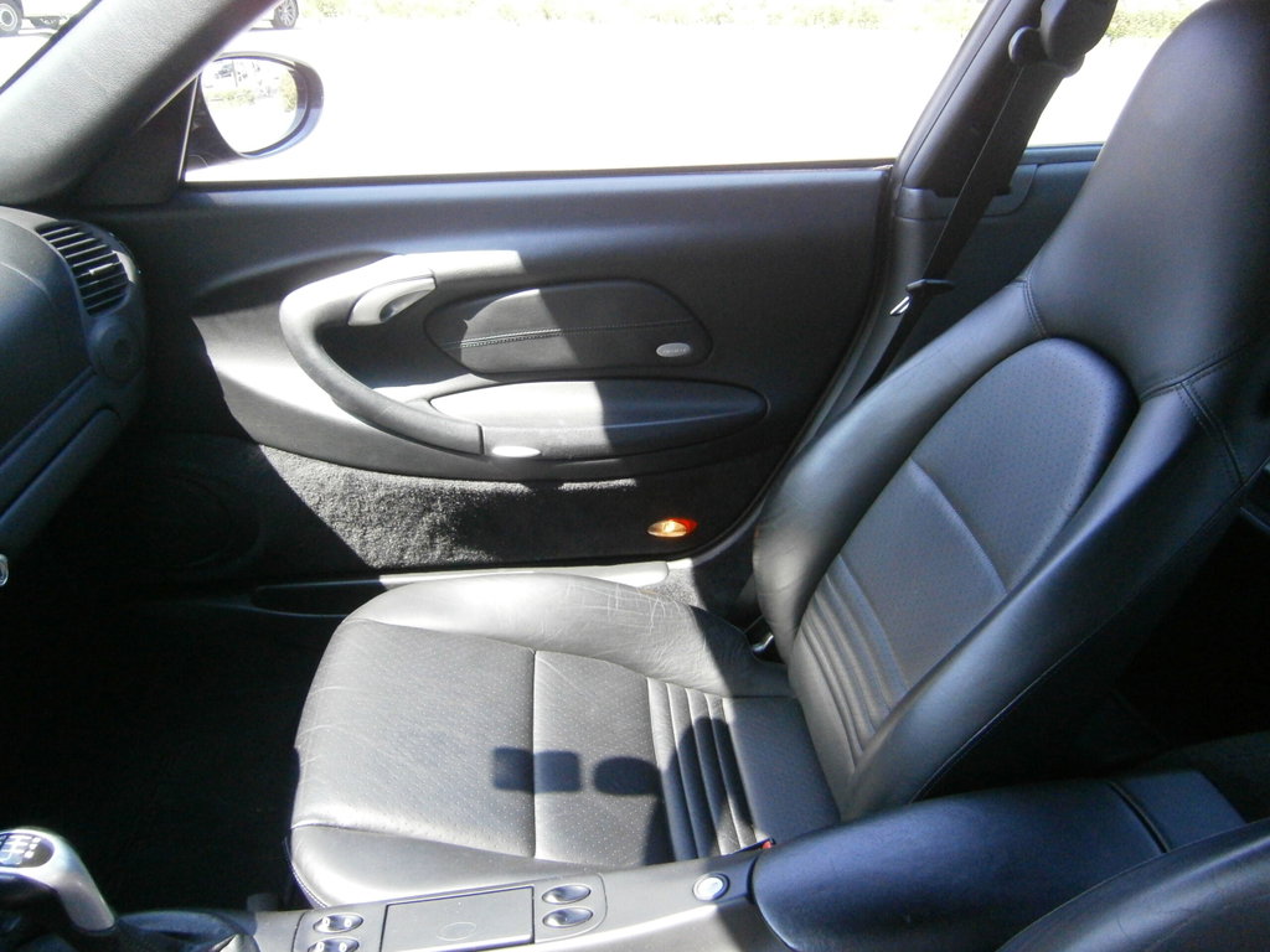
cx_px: 635
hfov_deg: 67.3
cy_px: 476
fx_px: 954
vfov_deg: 53.1
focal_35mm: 26
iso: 400
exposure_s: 1/250
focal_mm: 4.7
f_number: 2.8
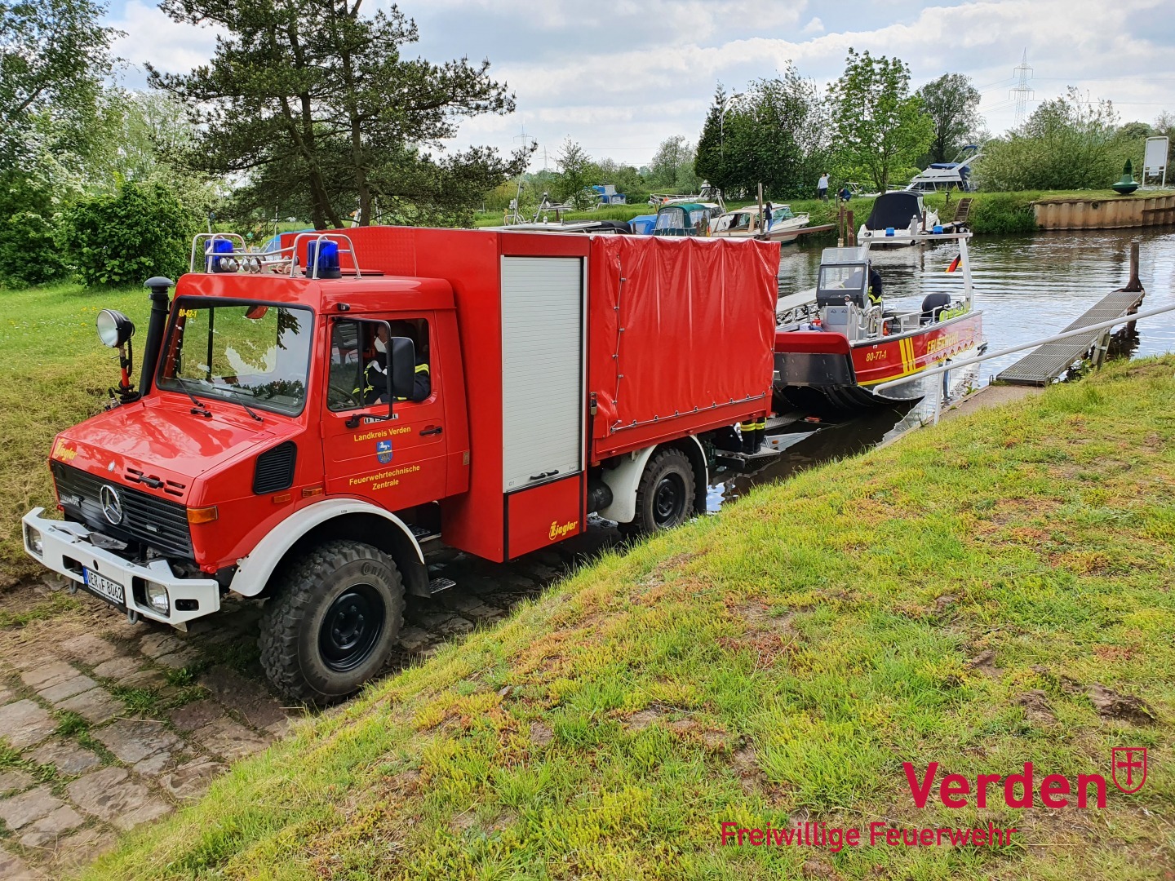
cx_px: 588
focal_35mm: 26
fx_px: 883
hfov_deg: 67.3
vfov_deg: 53.1
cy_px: 440
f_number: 2.4
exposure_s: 1/926
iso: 50
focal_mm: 4.32
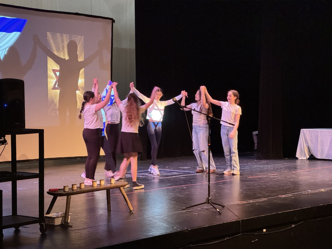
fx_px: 739
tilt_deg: -1.7
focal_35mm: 77
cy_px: 124
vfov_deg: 19.1
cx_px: 166
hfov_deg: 25.3
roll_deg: +1.1
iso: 1600
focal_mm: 9
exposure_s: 1/20
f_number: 2.8
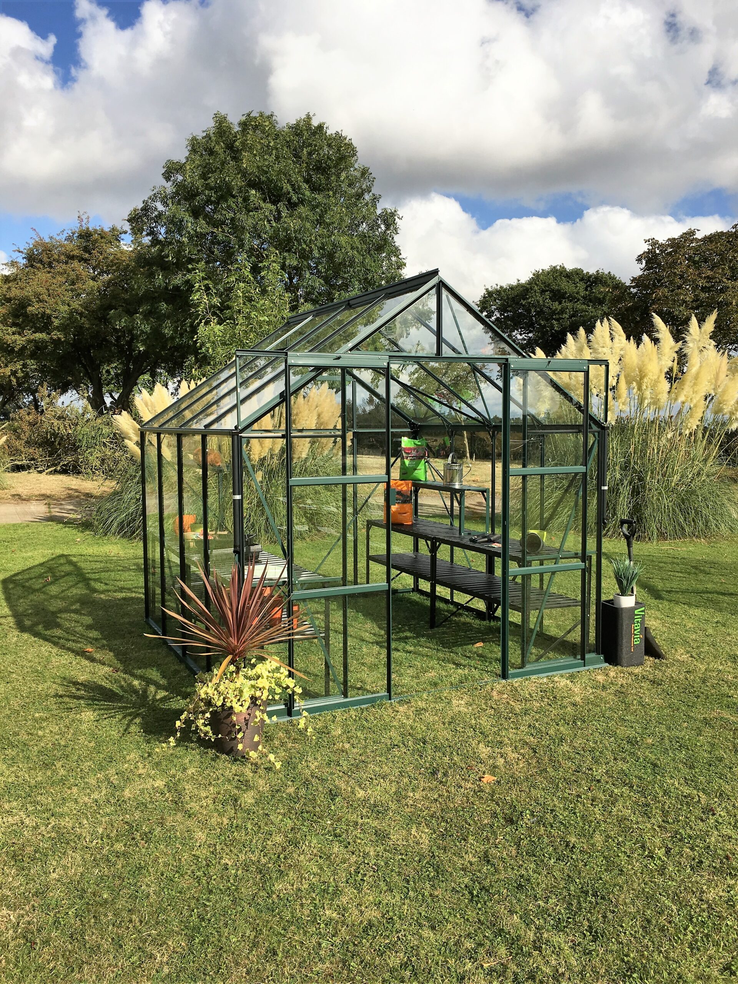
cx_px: 369
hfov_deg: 48.2
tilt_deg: -3.1
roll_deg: +0.9
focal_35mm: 29
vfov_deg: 61.7
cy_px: 492
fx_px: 824
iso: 25
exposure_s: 1/1876
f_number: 2.2
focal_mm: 4.15
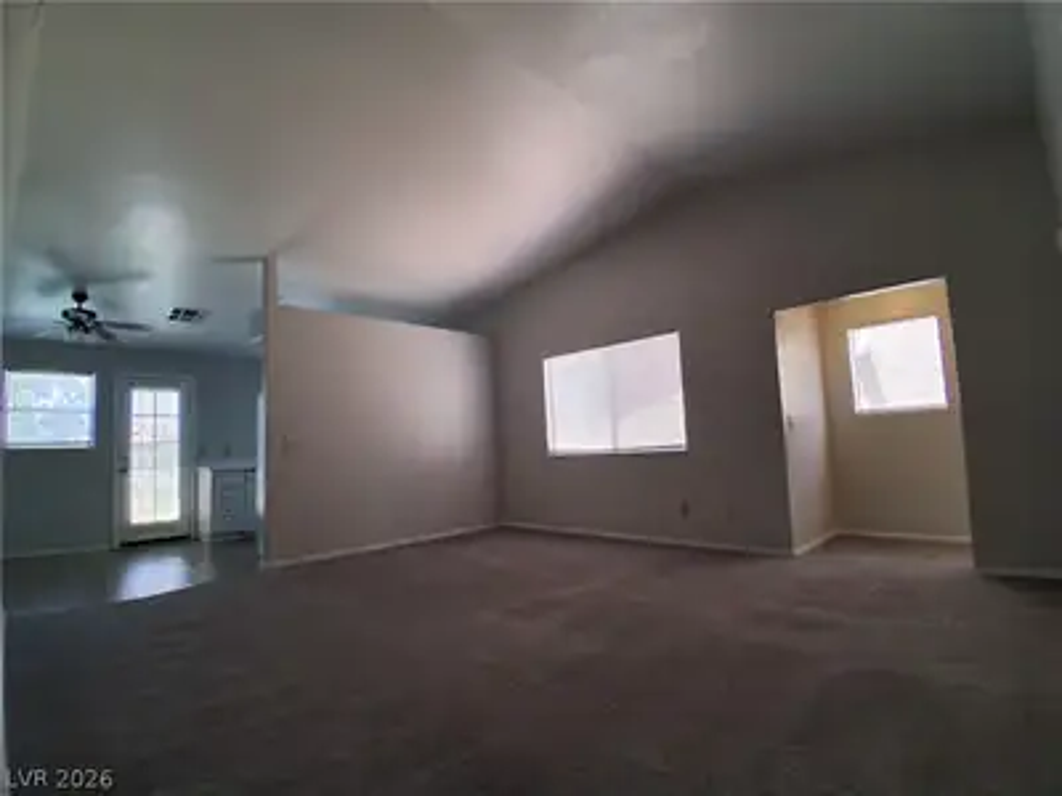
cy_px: 398
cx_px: 531
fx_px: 522
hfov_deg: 91.0
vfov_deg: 74.7
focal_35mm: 17
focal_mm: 1.4
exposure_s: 1/60
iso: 100
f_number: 2.2
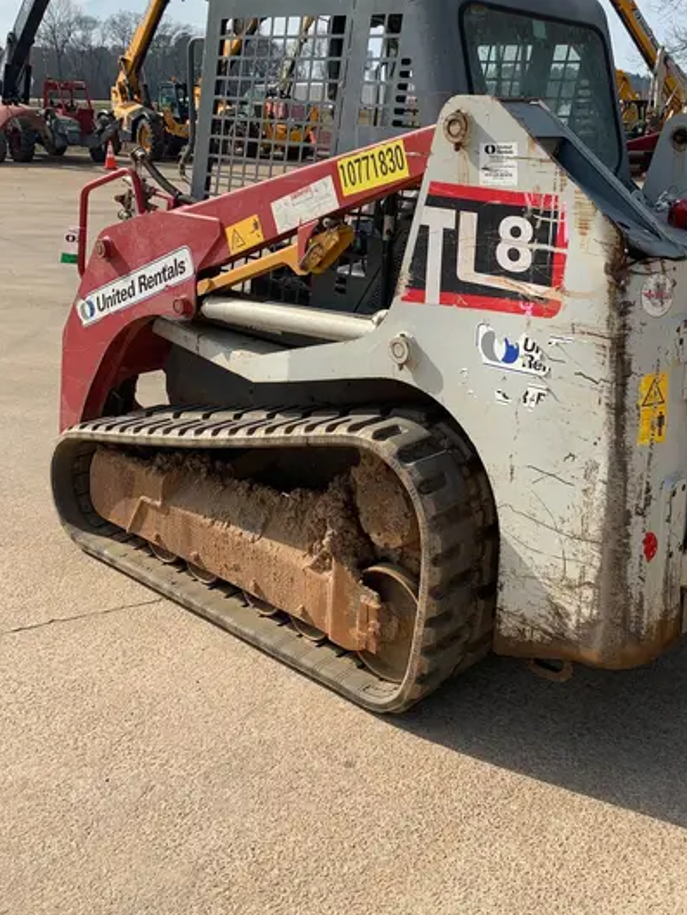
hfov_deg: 39.3
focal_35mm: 36
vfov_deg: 50.4
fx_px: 952
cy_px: 302
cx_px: 448
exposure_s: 1/2481
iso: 25
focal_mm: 4.25
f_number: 1.8
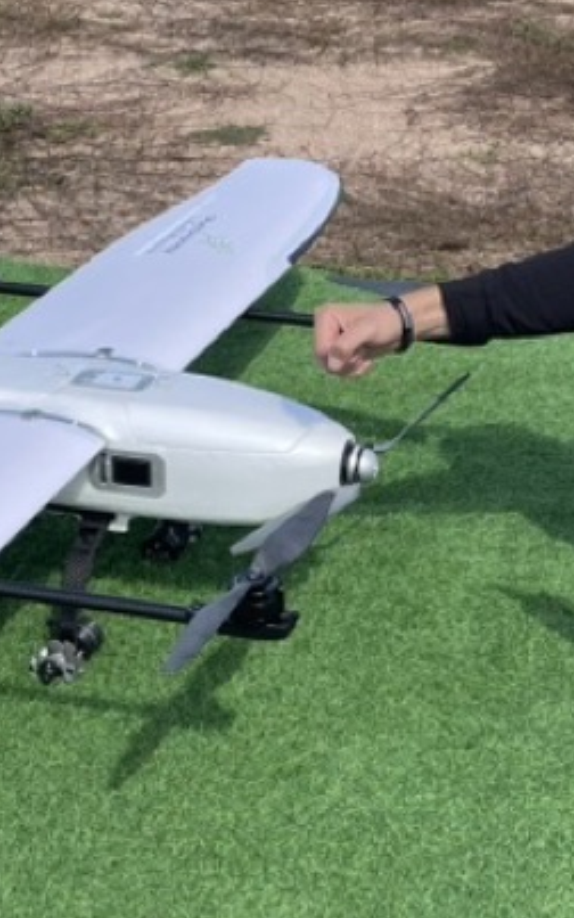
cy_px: 469
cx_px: 358
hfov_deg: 15.9
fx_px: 2052
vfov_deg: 25.2
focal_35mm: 82
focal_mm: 4.2
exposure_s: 1/2398
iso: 32
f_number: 1.6
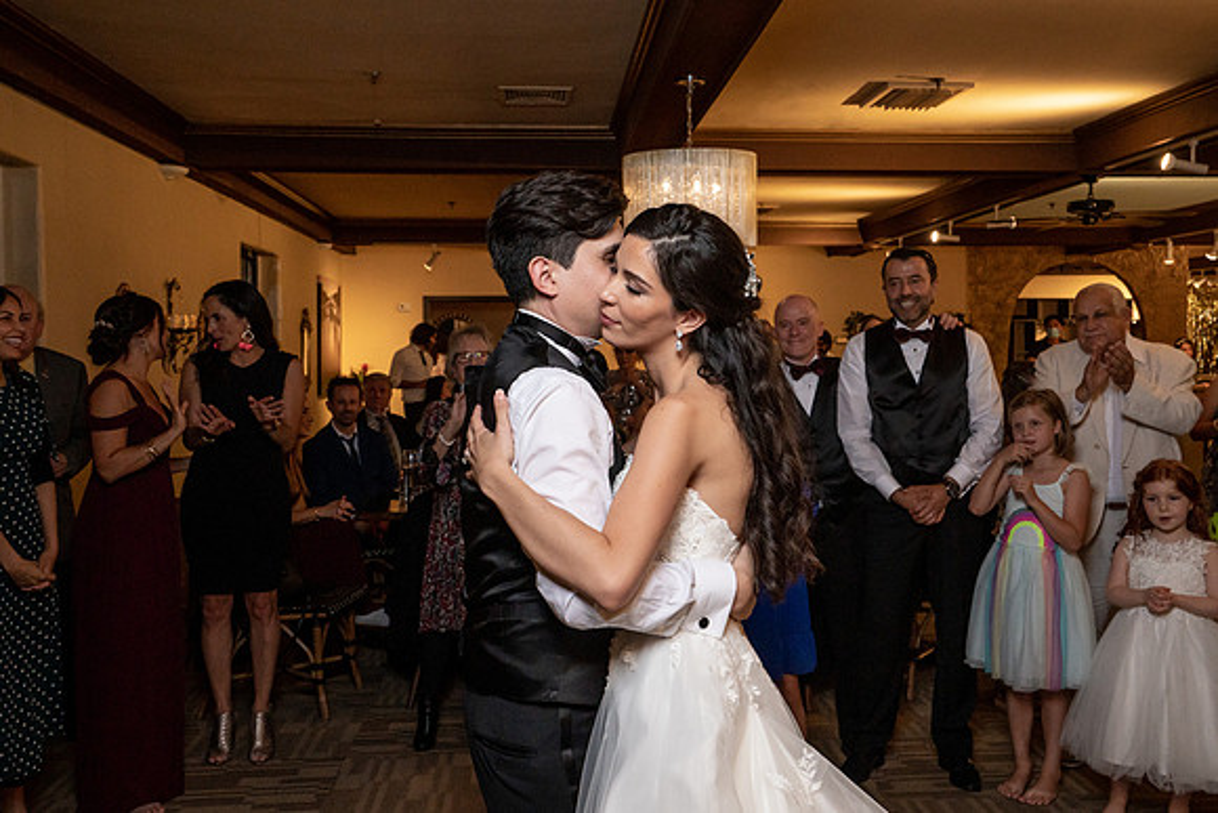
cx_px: 643
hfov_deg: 54.6
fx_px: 1179
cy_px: 372
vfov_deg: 38.0
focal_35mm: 35
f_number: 5.6
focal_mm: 30
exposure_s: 1/200
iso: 2000
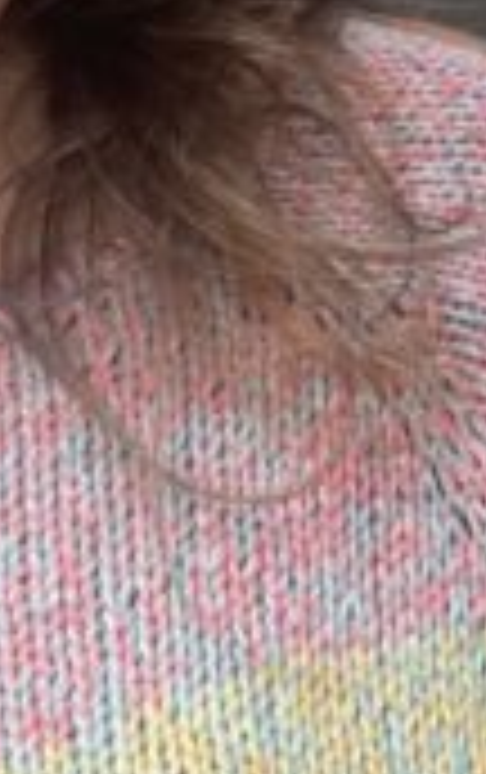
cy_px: -342
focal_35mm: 164
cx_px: 513
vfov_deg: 12.2
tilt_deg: -6.9
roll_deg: +0.7
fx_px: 3464
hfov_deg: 8.0
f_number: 1.6
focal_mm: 4.2
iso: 32
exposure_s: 1/332
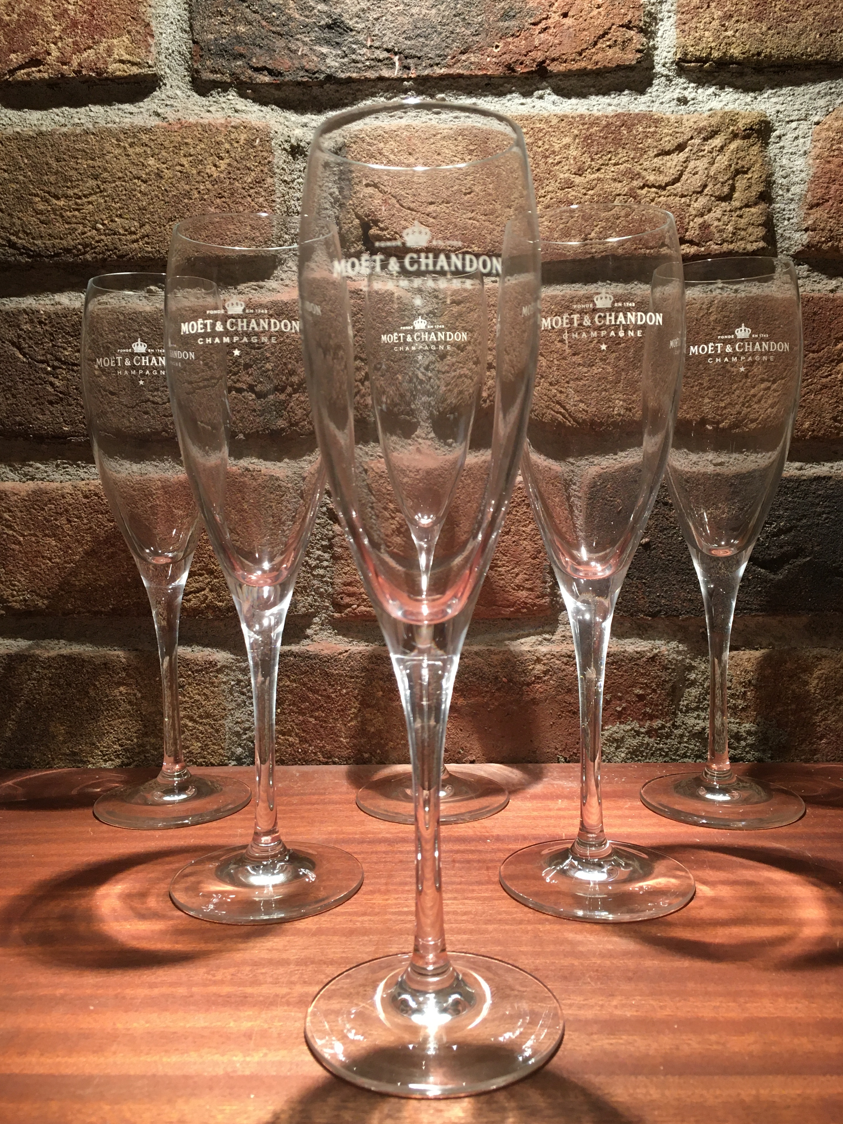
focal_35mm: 30
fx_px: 974
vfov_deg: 60.0
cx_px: 420
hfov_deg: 46.8
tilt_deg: -4.1
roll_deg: +0.7
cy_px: 574
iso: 125
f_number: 2.2
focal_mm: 4.15
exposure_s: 1/33
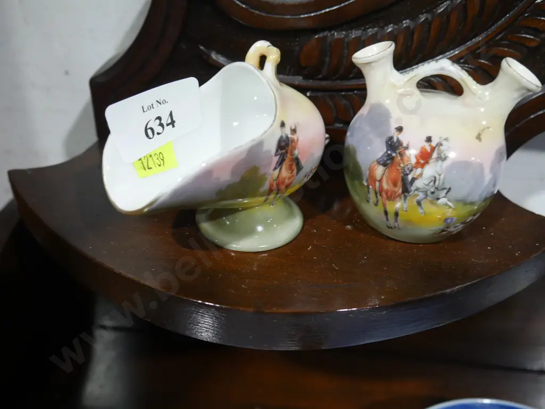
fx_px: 567
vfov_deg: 39.7
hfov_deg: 51.4
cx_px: 272
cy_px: 204
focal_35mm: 36
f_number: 4
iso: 640
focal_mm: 18
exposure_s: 1/60
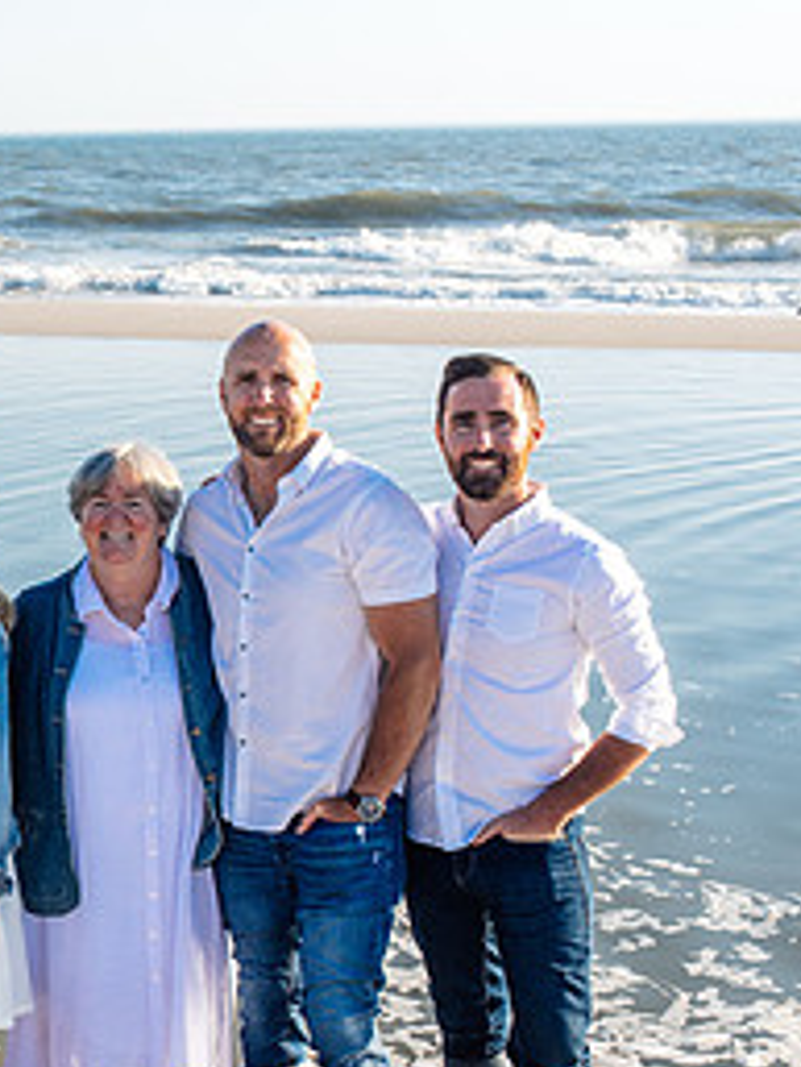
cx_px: -220
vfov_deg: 25.5
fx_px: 2343
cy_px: 733
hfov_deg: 18.2
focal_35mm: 76
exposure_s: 1/1000
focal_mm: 35
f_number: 4.5
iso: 160
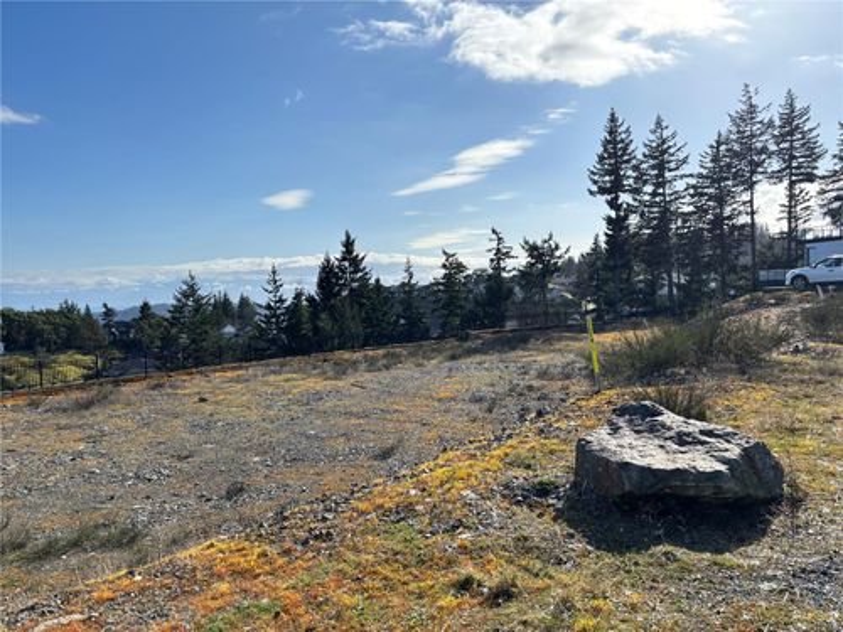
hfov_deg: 67.3
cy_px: 316
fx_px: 633
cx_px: 422
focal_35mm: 26
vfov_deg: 53.1
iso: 50
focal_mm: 5.96
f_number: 1.6
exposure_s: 1/3650
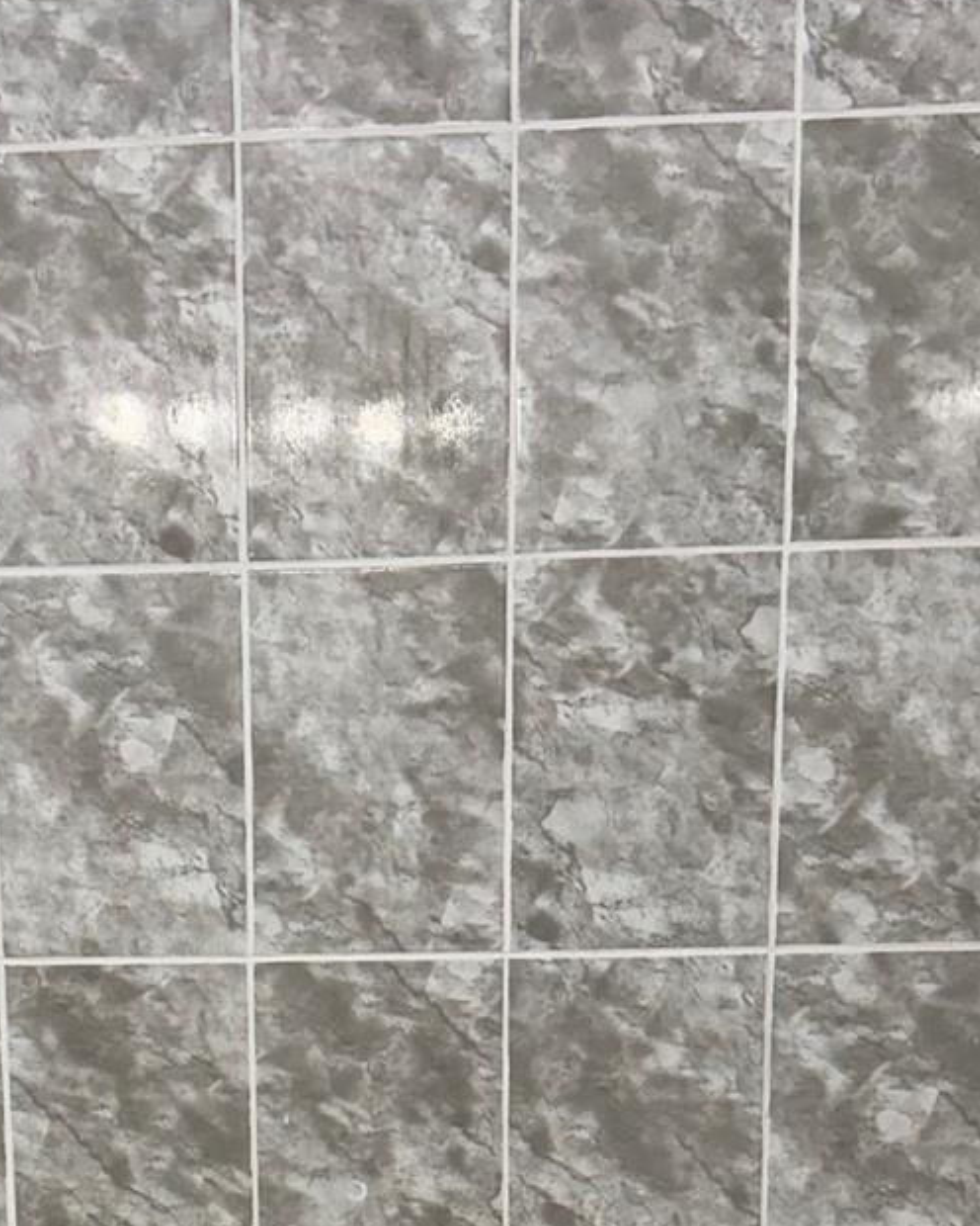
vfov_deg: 31.1
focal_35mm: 58
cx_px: 225
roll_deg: +1.0
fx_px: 2103
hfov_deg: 25.9
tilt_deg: -10.1
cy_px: 1080
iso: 200
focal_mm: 6.76
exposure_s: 1/120
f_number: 1.78
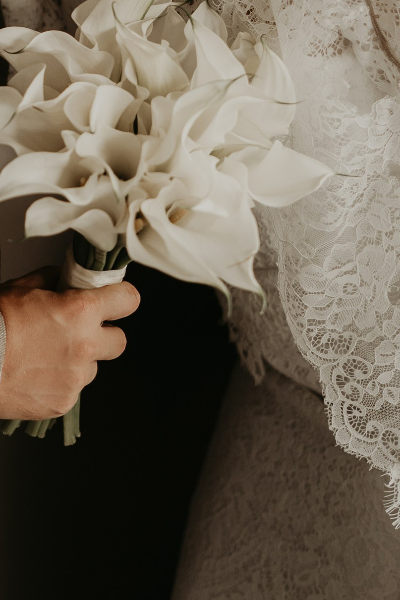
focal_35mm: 111
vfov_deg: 17.2
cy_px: -202
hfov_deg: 12.0
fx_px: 1850
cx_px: -112
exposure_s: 1/250
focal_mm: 35
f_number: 1.6
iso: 250
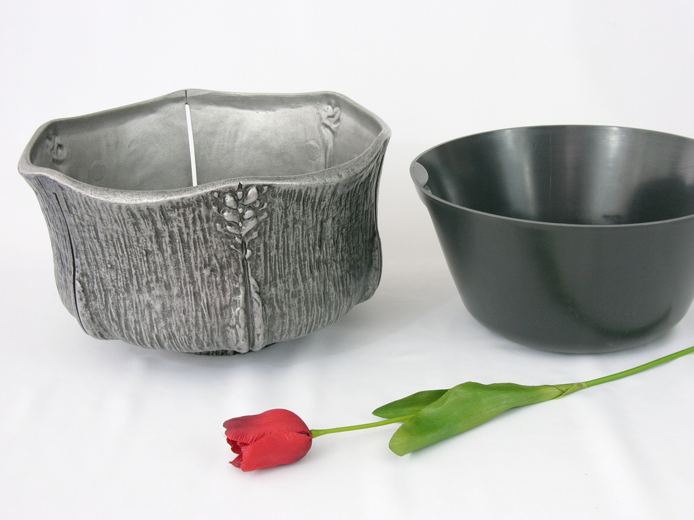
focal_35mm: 57
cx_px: 391
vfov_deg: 25.6
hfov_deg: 33.7
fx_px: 1143
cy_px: 231
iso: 100
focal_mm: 12.4
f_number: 6.3
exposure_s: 1/3.2
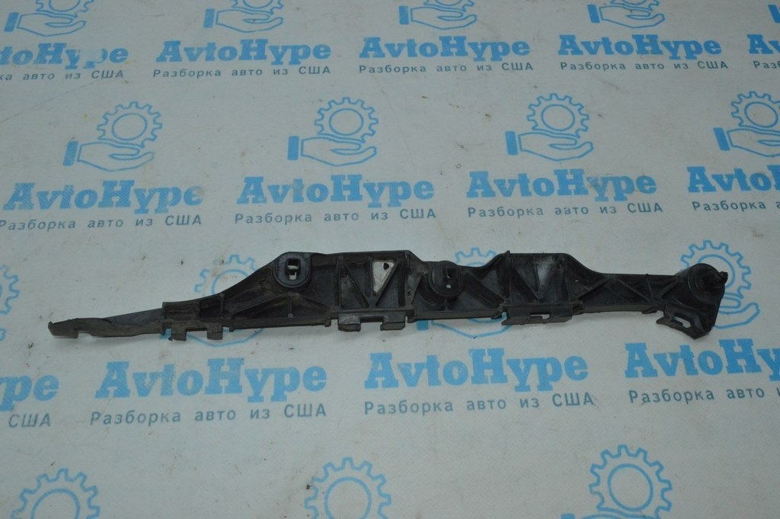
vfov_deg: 43.5
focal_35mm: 30
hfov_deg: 62.0
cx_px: 390
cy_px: 260
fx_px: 649
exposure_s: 1/160
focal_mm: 20
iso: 3200
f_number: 16
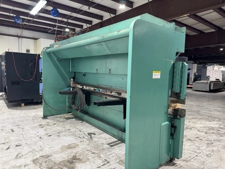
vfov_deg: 56.8
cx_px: 112
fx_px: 156
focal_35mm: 24
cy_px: 84
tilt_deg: -5.3
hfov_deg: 71.6
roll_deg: -1.5
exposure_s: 1/60
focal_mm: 6.76
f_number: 1.78
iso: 160
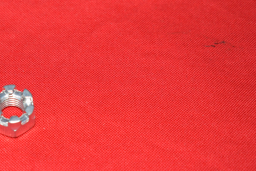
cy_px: 95
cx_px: 19
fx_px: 797
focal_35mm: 112
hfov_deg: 17.9
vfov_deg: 12.2
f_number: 5.6
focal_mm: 40
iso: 400
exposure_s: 1/125
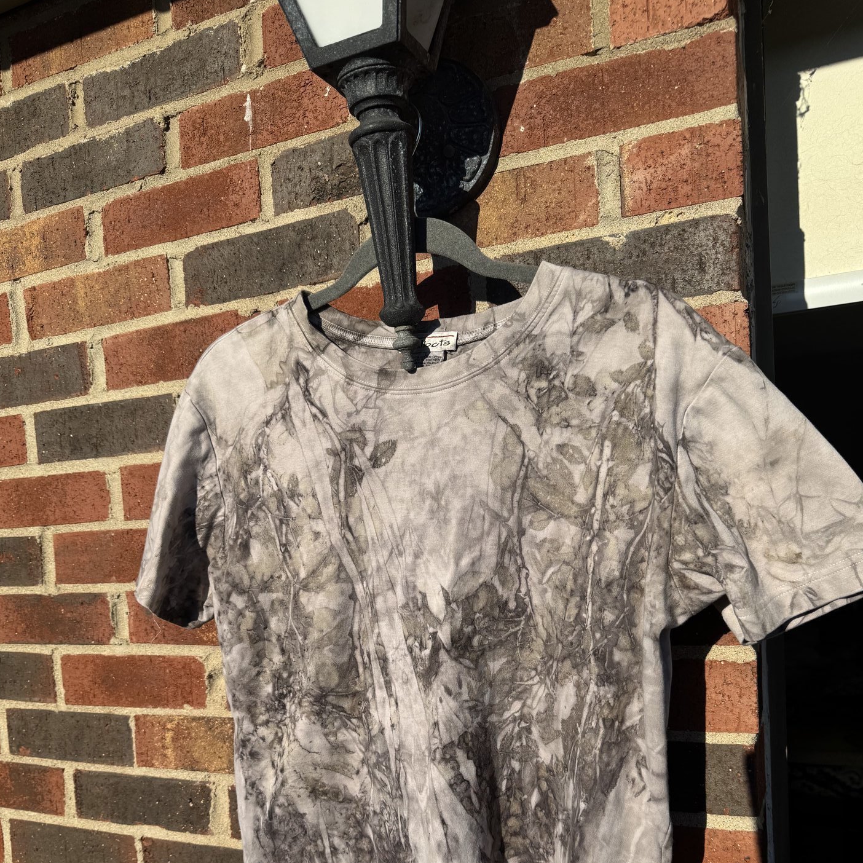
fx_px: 818
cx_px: 428
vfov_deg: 54.5
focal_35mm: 29
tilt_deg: -3.9
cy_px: 577
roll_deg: +2.8
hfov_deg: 55.6
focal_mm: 6.76
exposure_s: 1/6410
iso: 80
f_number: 1.78
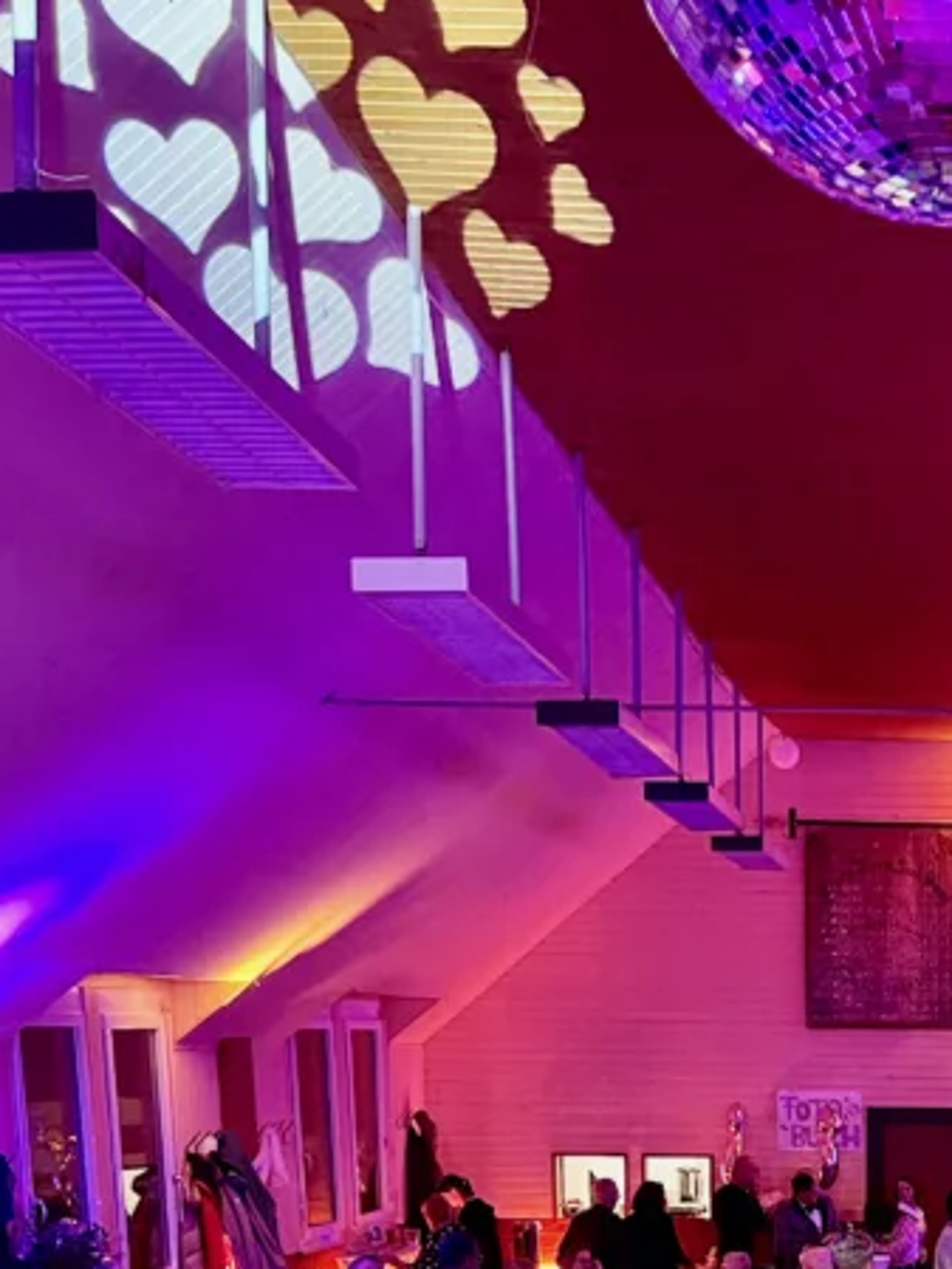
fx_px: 2089
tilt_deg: -6.4
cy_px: 1311
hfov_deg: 24.2
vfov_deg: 30.9
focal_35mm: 57
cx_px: 1020
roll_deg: +0.0
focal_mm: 5.1
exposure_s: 1/31
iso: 640
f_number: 1.6
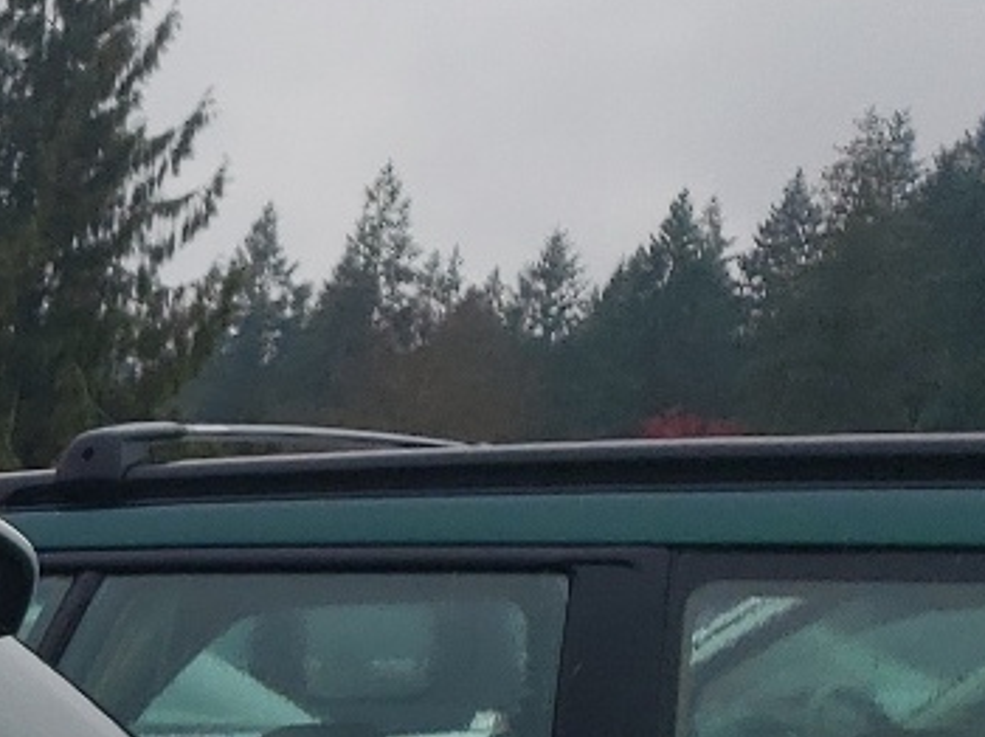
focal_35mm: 119
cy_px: 1331
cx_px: -1190
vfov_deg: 11.5
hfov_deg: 13.4
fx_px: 3384
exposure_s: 1/217
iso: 50
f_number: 1.5
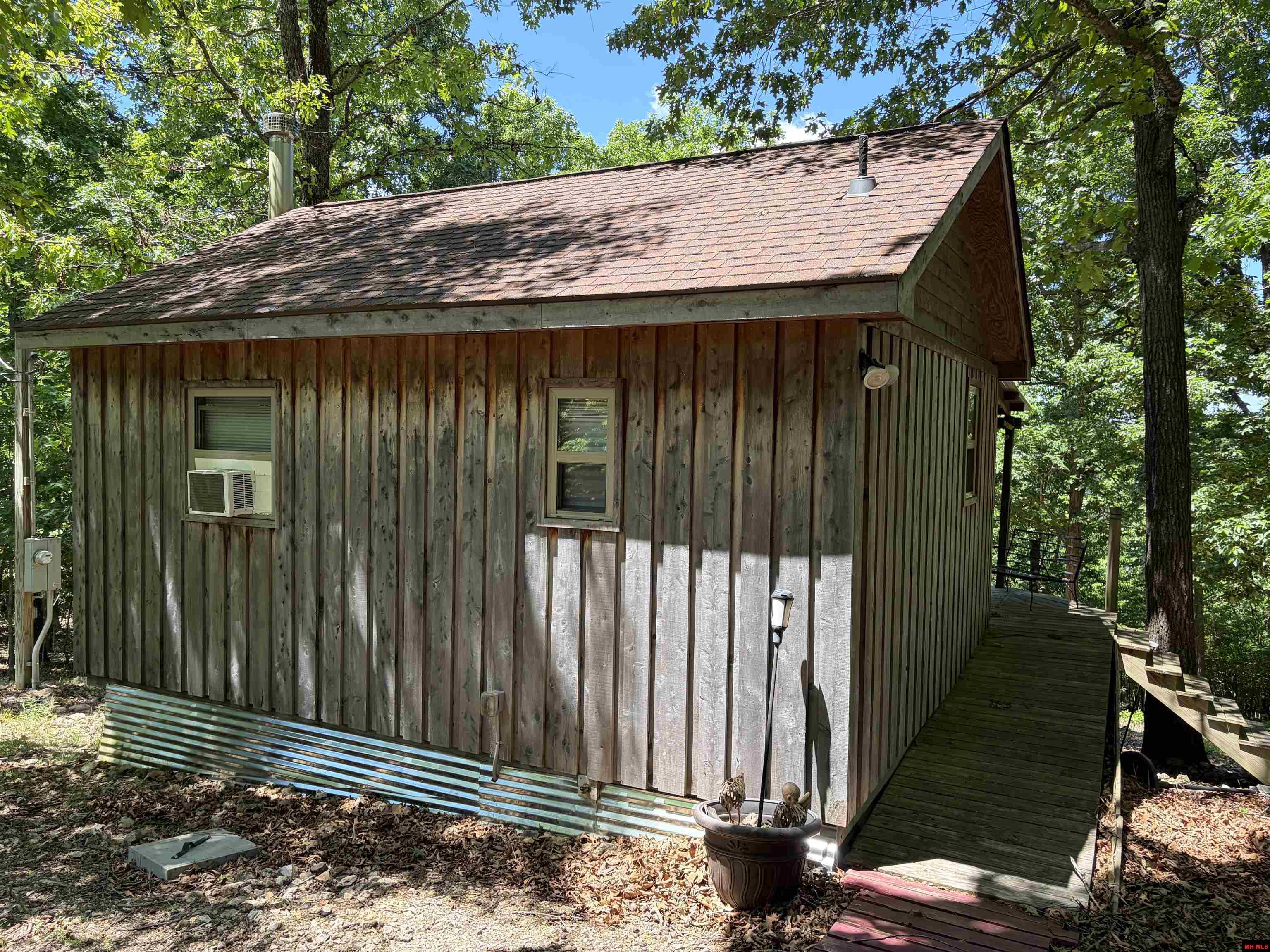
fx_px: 954
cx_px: 635
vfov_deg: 53.1
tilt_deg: -1.8
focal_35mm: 26
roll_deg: -1.0
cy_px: 476
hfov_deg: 67.3
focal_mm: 5.96
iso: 50
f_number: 1.6
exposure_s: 1/399
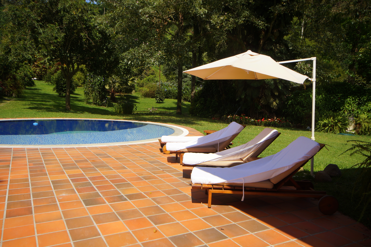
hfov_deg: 62.0
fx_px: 309
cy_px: 124
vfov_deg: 43.5
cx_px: 186
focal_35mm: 30
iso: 100
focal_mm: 20
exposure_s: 1/200
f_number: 9
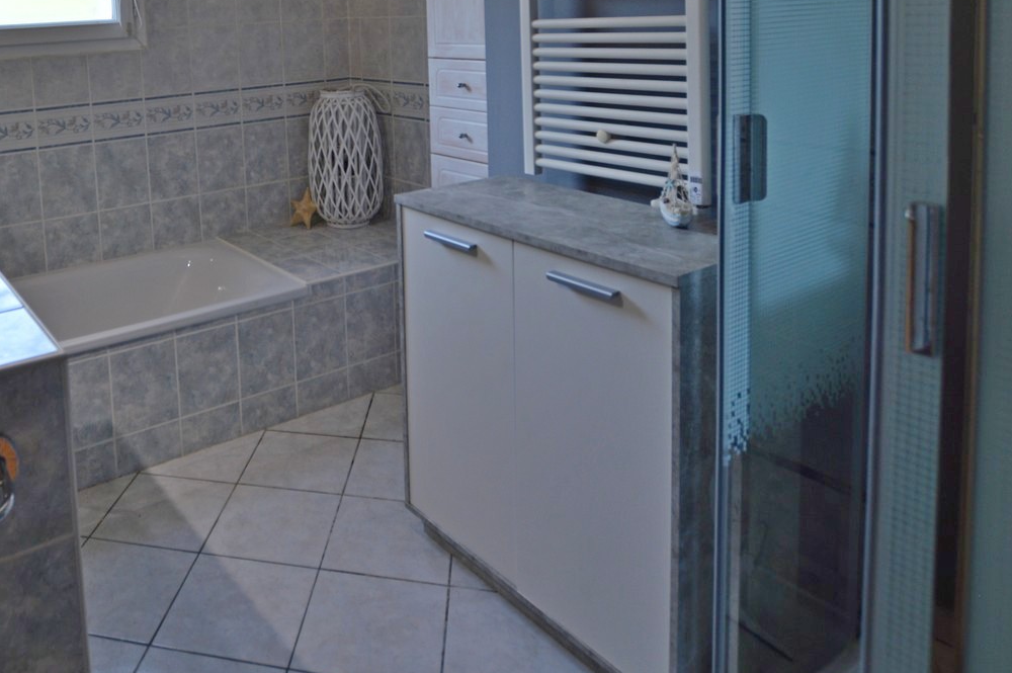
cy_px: 72
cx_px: 278
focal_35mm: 27
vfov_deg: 43.8
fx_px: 758
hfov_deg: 64.2
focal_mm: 10
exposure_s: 1/50
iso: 100
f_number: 3.5
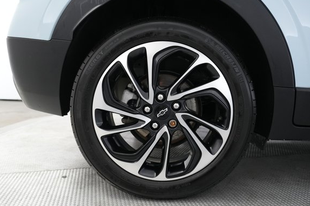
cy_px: 111
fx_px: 250
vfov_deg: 44.9
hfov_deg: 63.7
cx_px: 162
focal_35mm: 29
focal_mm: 26
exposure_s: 1/160
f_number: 2.8
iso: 3200
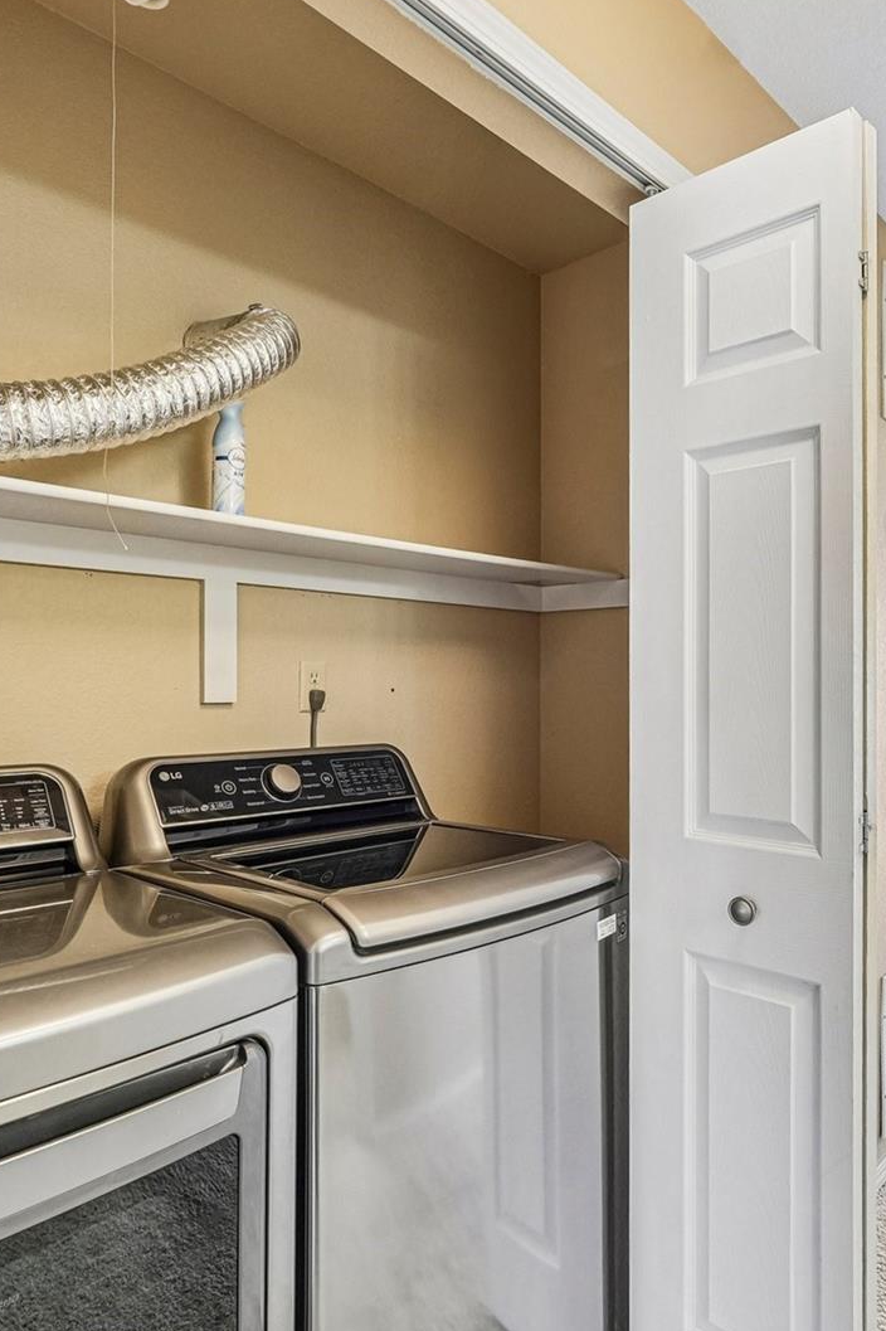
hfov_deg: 54.9
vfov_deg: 76.1
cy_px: 666
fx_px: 850
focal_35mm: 23
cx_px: 498
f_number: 8
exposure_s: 1/13
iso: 800
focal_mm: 10
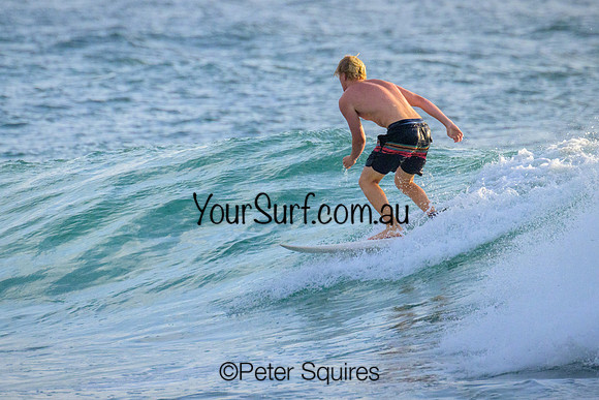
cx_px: 259
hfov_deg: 1.9
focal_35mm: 1096
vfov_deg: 1.3
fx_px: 18236
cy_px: 202
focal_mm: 800
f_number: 13
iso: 2200
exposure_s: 1/2000
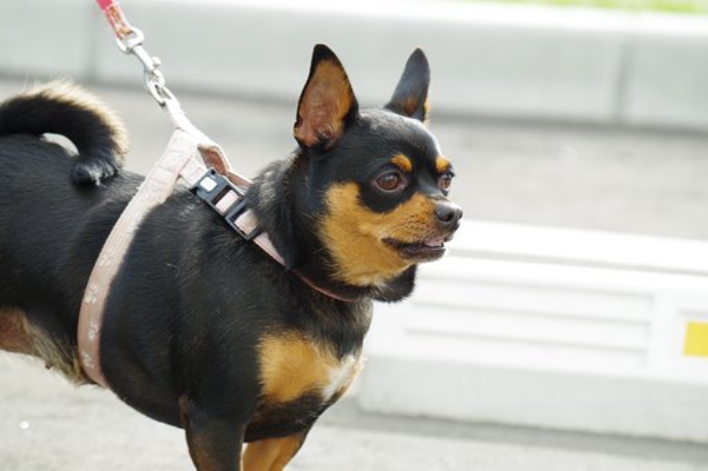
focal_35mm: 300
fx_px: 5898
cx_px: 354
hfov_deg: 6.9
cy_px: 236
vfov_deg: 4.6
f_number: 8
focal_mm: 200
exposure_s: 1/320
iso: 800
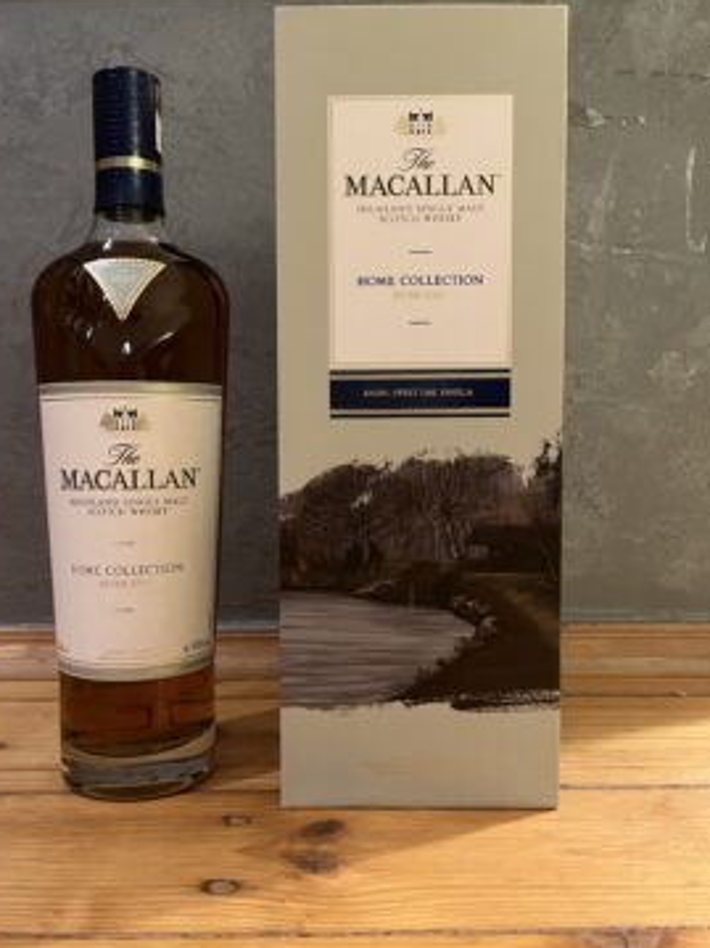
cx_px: 322
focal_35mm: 29
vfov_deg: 61.7
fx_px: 794
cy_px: 475
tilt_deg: -2.7
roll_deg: +0.5
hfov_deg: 48.1
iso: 640
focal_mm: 5.1
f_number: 1.6
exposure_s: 1/33
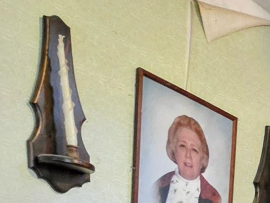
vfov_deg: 16.9
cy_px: 419
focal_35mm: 61
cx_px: 376
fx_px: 476
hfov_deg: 25.8
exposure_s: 1/60
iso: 800
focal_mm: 2.2
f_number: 1.9
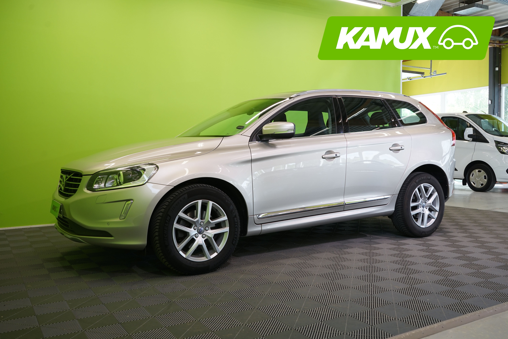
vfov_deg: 41.1
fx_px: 452
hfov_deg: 58.7
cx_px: 254
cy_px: 170
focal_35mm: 32
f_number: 6.3
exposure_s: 1/40
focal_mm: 32
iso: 400
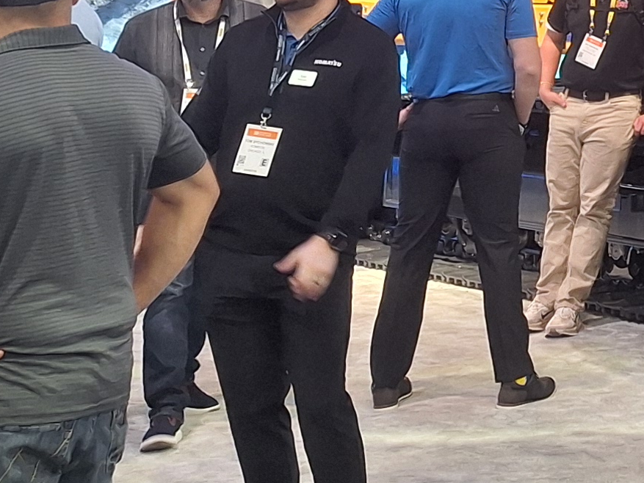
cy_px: -371
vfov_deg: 12.7
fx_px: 1991
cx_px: 1113
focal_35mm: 107
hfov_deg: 16.0
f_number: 1.8
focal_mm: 5.54
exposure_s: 1/50
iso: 64
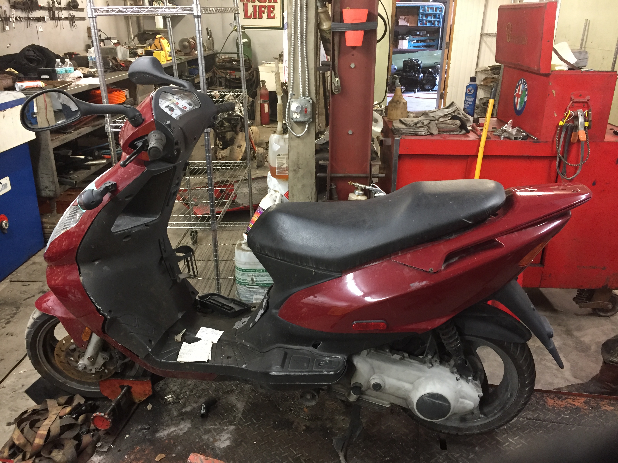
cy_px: 232
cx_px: 309
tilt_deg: -21.1
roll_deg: +1.6
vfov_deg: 48.2
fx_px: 518
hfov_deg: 61.7
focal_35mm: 29
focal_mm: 4.15
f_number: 2.2
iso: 250
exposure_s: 1/24
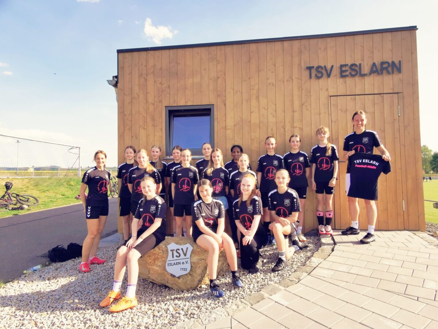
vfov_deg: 61.1
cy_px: 164
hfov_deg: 76.4
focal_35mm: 22
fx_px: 278
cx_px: 219
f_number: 2.2
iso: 50
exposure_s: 1/990
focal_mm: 2.35
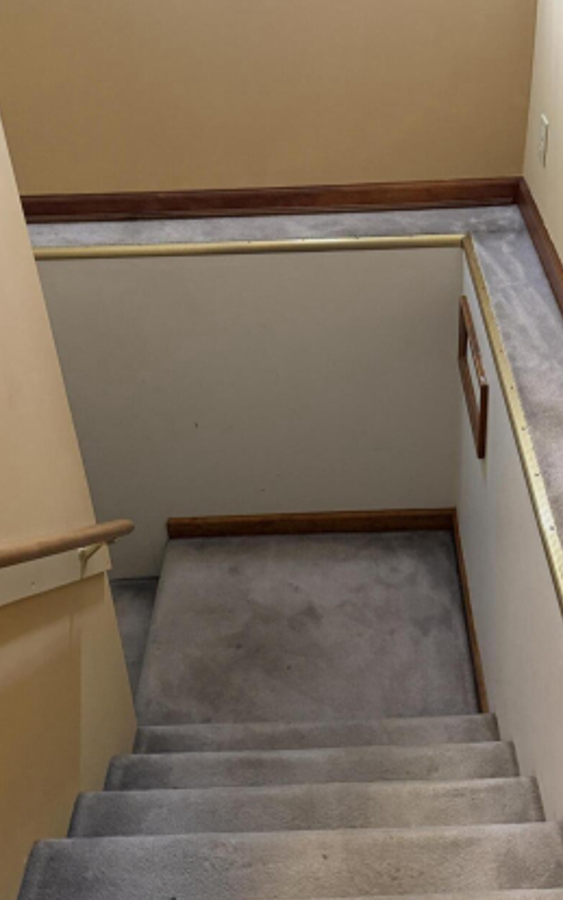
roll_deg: +5.8
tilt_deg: -31.5
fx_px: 1006
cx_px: 333
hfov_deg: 31.2
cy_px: 390
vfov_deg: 48.1
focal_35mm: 41
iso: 640
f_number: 1.78
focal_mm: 6.76
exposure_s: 1/40
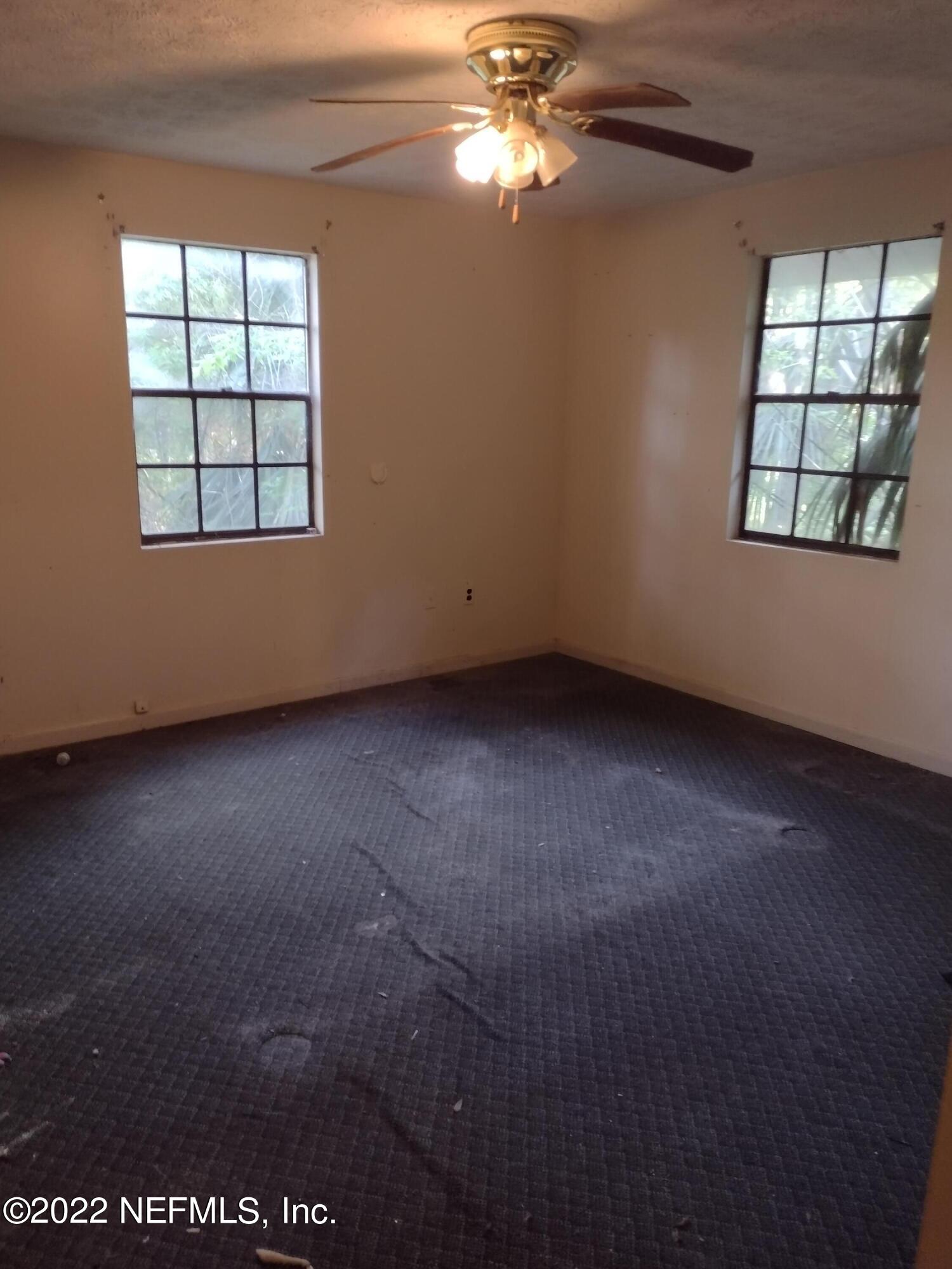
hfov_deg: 51.4
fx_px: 990
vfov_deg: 65.3
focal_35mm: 27
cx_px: 476
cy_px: 634
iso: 288
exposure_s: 1/30
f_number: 1.7
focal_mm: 4.71
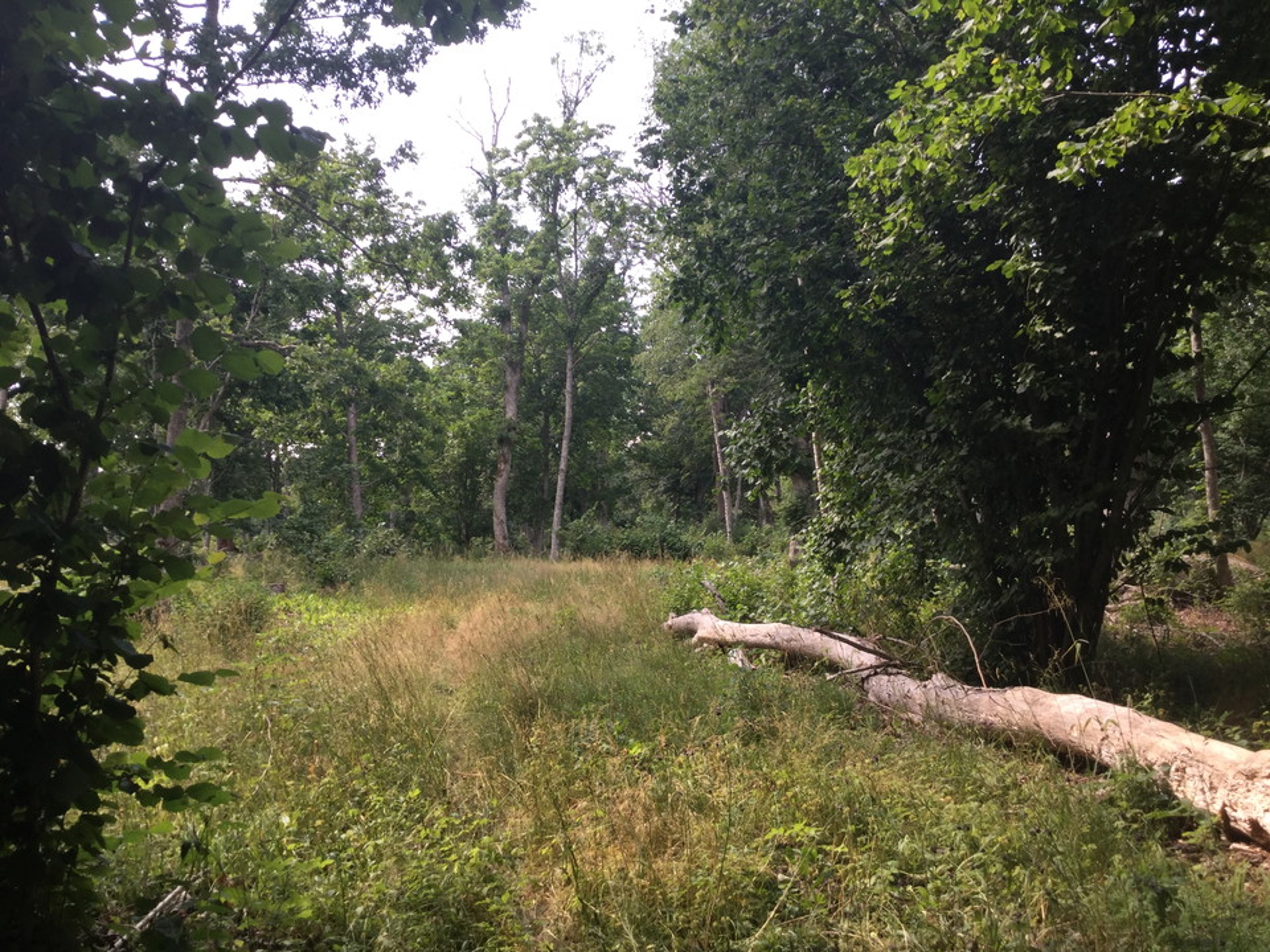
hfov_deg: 58.4
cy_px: 476
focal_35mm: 31
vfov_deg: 45.4
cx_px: 635
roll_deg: +0.3
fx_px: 1137
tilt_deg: +2.2
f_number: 2.4
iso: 25
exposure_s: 1/154
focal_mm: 3.3
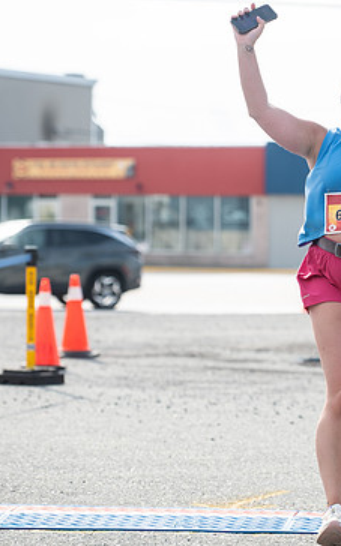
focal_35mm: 193
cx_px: 373
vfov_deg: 10.9
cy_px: 270
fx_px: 2874
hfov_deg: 6.8
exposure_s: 1/1250
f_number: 4.5
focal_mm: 116
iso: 250
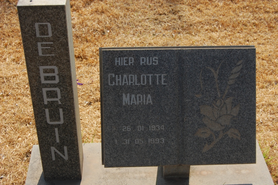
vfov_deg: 22.6
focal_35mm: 60
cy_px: 92
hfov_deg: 33.4
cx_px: 139
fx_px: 463
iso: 400
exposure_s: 1/640
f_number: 7.1
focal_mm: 40
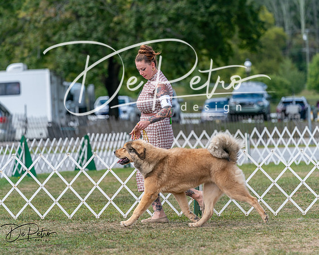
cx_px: 160
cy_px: 128
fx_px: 1849
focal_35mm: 196
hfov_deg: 9.9
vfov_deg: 7.9
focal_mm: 174
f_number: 4
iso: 320
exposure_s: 1/1250
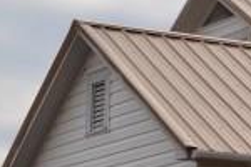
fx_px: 1401
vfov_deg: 6.7
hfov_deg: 9.6
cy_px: 267
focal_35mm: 201
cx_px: 485
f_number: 10
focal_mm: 28
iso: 100
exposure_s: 1/200
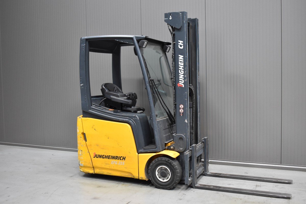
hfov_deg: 51.3
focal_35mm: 38
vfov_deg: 35.5
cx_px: 153
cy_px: 102
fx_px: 319
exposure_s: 1/50
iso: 1600
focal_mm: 25
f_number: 4
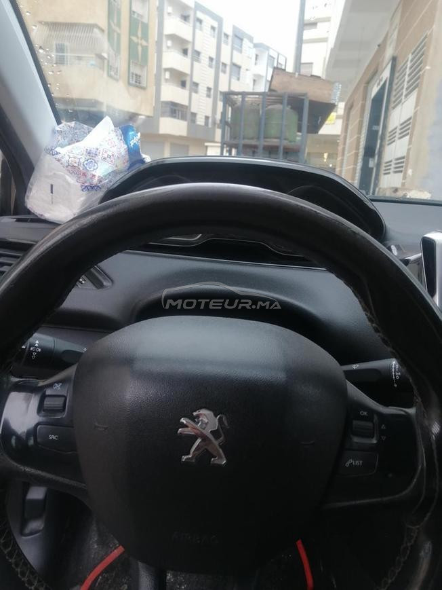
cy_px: 295
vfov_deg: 67.3
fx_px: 443
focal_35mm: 26
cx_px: 221
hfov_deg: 53.1
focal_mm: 3.95
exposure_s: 1/168
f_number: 1.8
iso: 50
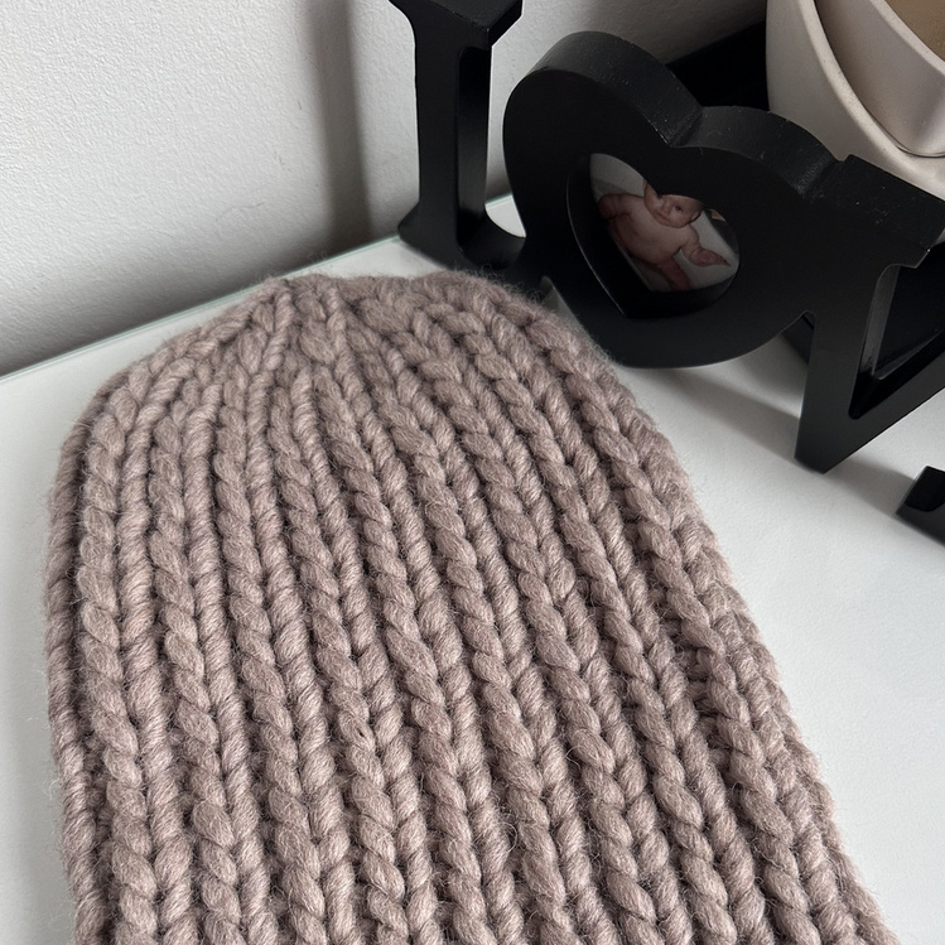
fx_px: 1050
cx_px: 477
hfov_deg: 48.4
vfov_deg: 47.3
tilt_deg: -69.7
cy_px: 660
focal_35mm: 34
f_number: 1.78
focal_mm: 6.86
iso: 250
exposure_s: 1/99
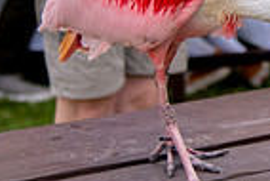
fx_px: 1532
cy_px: -48
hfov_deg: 9.8
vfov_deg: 6.7
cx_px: 409
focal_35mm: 204
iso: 1000
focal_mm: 50
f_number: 4
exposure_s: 1/1600
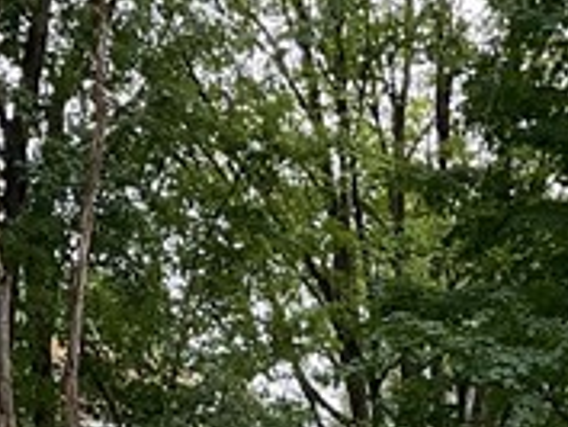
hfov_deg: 11.7
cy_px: 854
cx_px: 401
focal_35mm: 168
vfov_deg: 8.4
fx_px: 2759
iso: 20
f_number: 1.8
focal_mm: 3
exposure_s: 1/120
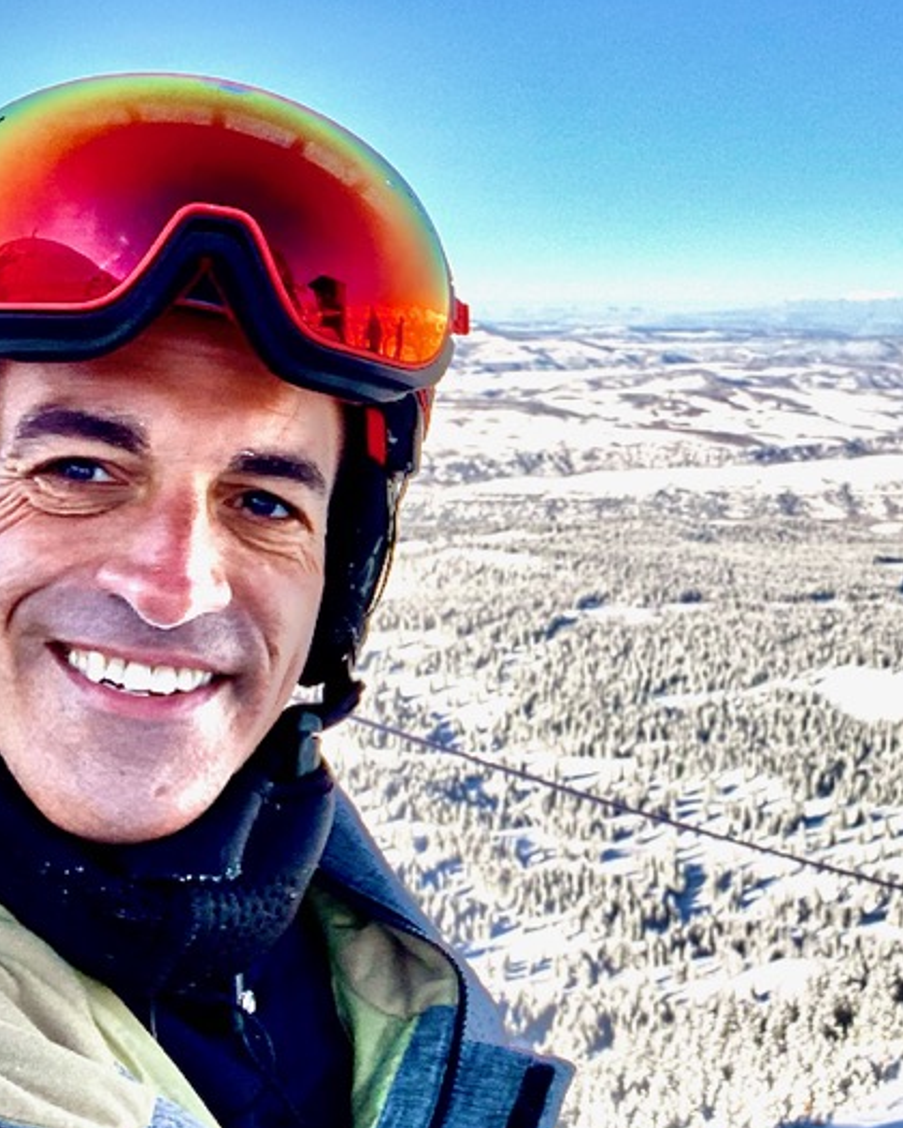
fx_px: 1570
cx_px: 748
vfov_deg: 39.5
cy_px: 534
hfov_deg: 31.1
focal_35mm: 47
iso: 25
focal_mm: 2.71
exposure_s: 1/702
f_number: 2.2
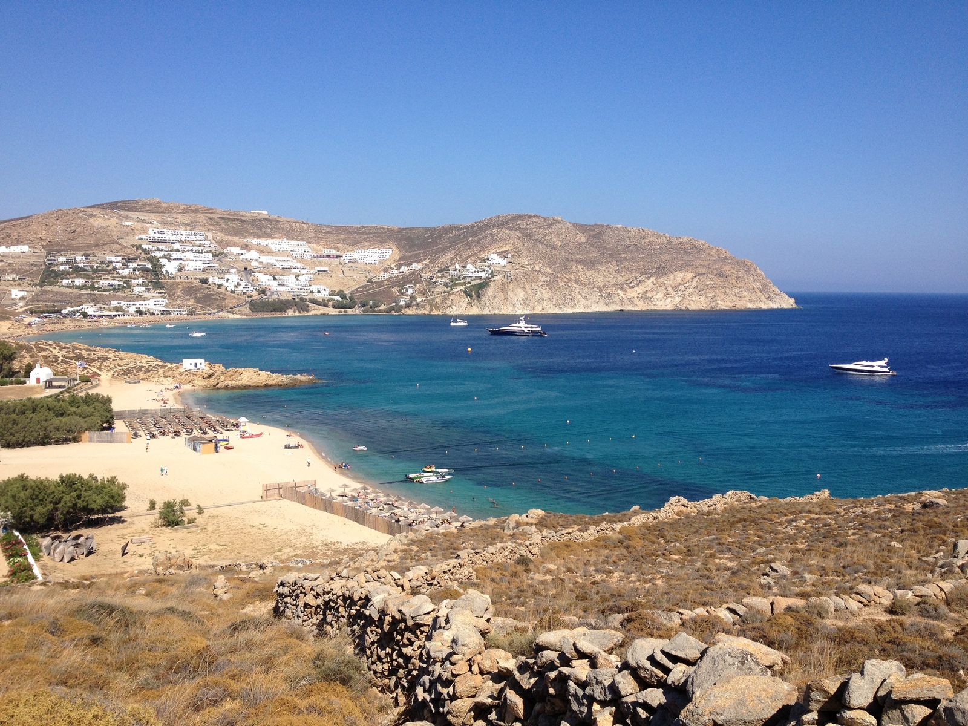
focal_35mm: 35
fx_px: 979
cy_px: 363
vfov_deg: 40.7
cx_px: 484
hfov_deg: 52.6
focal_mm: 4.28
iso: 50
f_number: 2.4
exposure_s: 1/2123
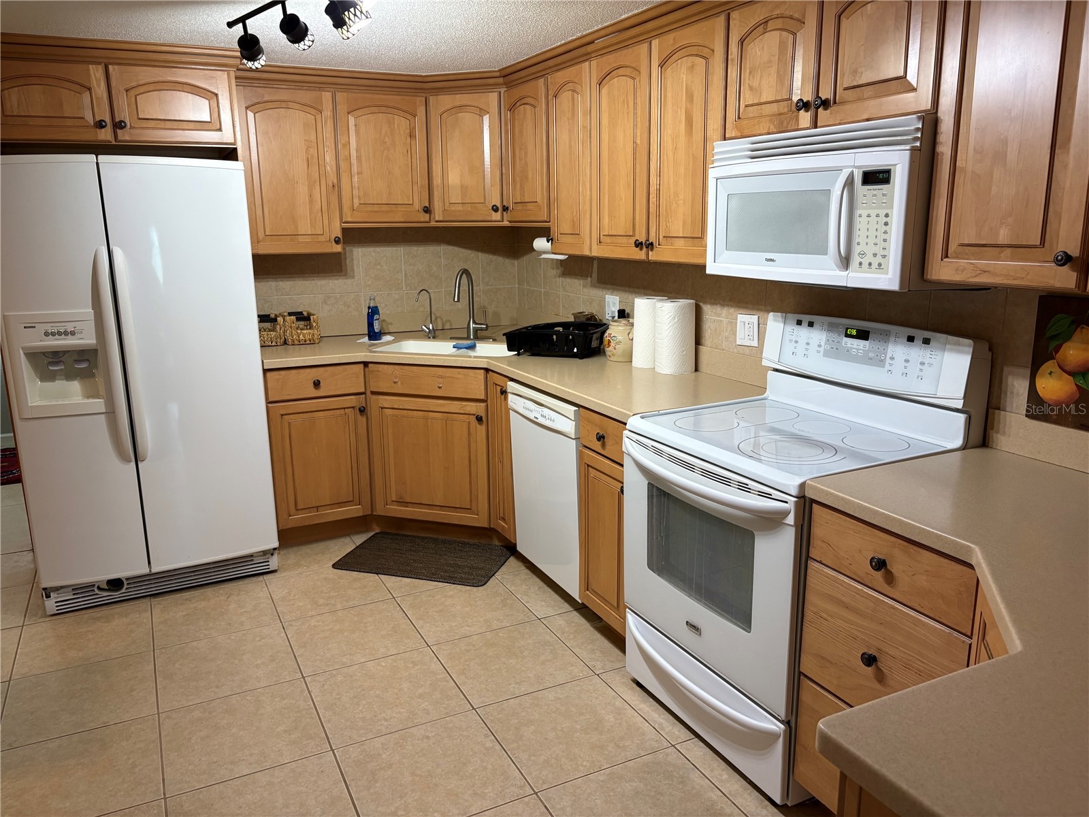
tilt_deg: -11.8
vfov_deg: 53.1
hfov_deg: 67.3
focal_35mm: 26
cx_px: 544
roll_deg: +1.8
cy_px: 408
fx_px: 818
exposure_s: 1/60
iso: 160
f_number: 1.6
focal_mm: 5.96
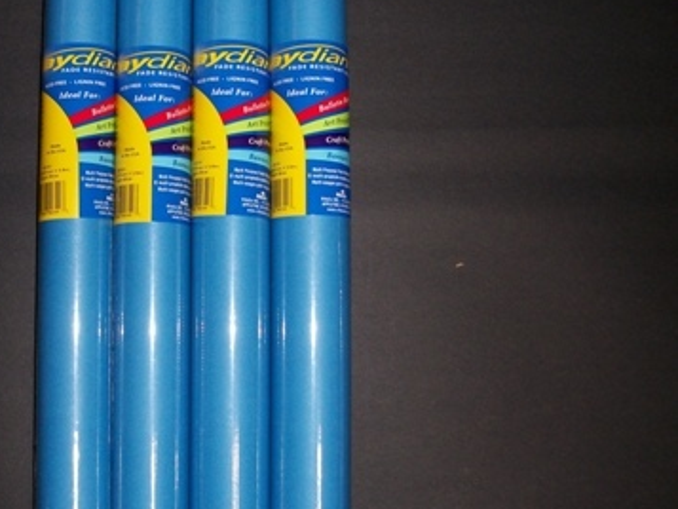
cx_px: 205
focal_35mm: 49
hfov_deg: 38.3
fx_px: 960
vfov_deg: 29.7
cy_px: 240
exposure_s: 1/125
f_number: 3.1
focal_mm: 6.3
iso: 200
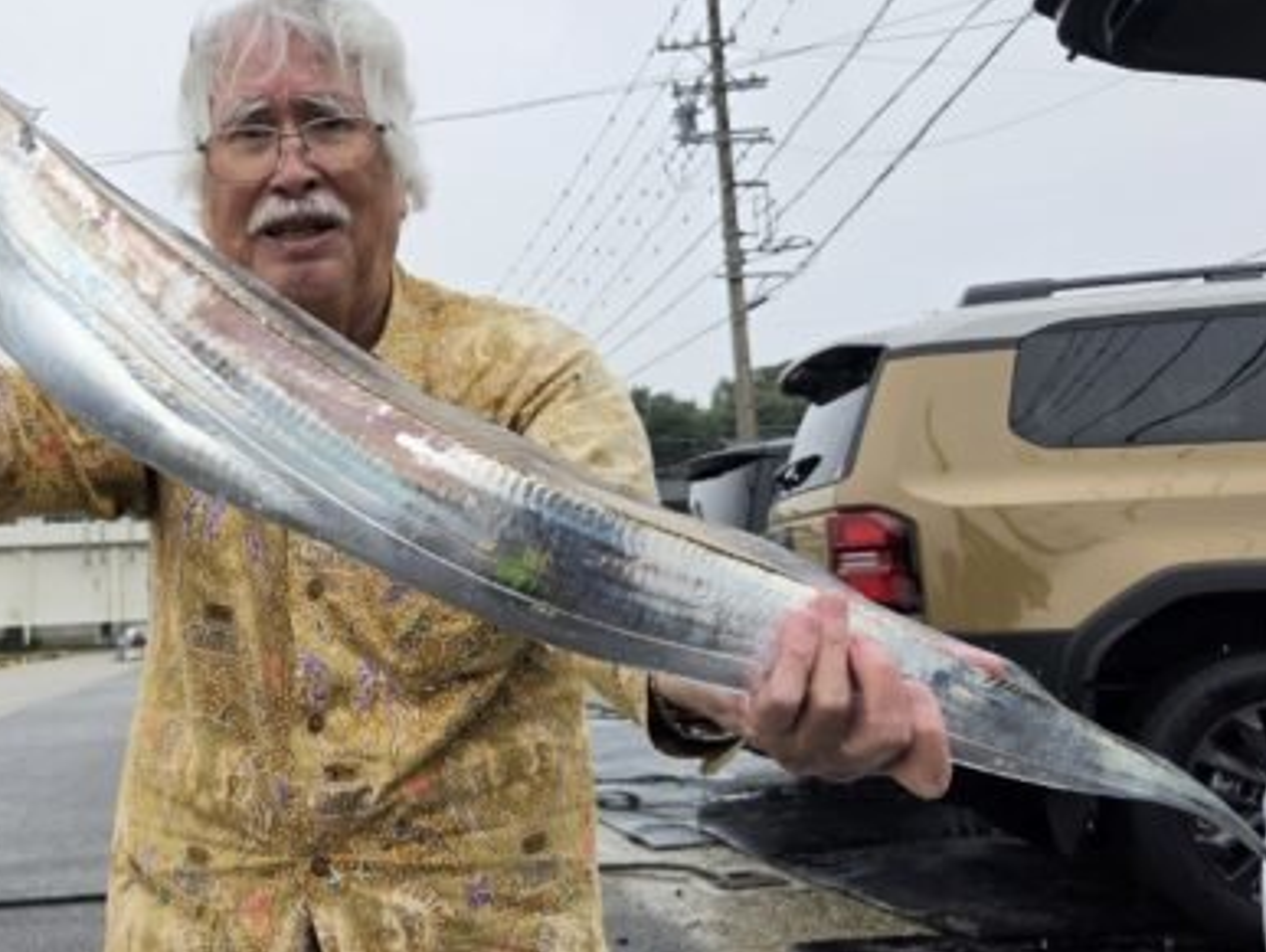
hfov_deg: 47.4
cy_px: 435
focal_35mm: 38
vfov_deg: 37.8
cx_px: 340
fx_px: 1391
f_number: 1.8
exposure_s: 1/1465
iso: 80
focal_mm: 5.4
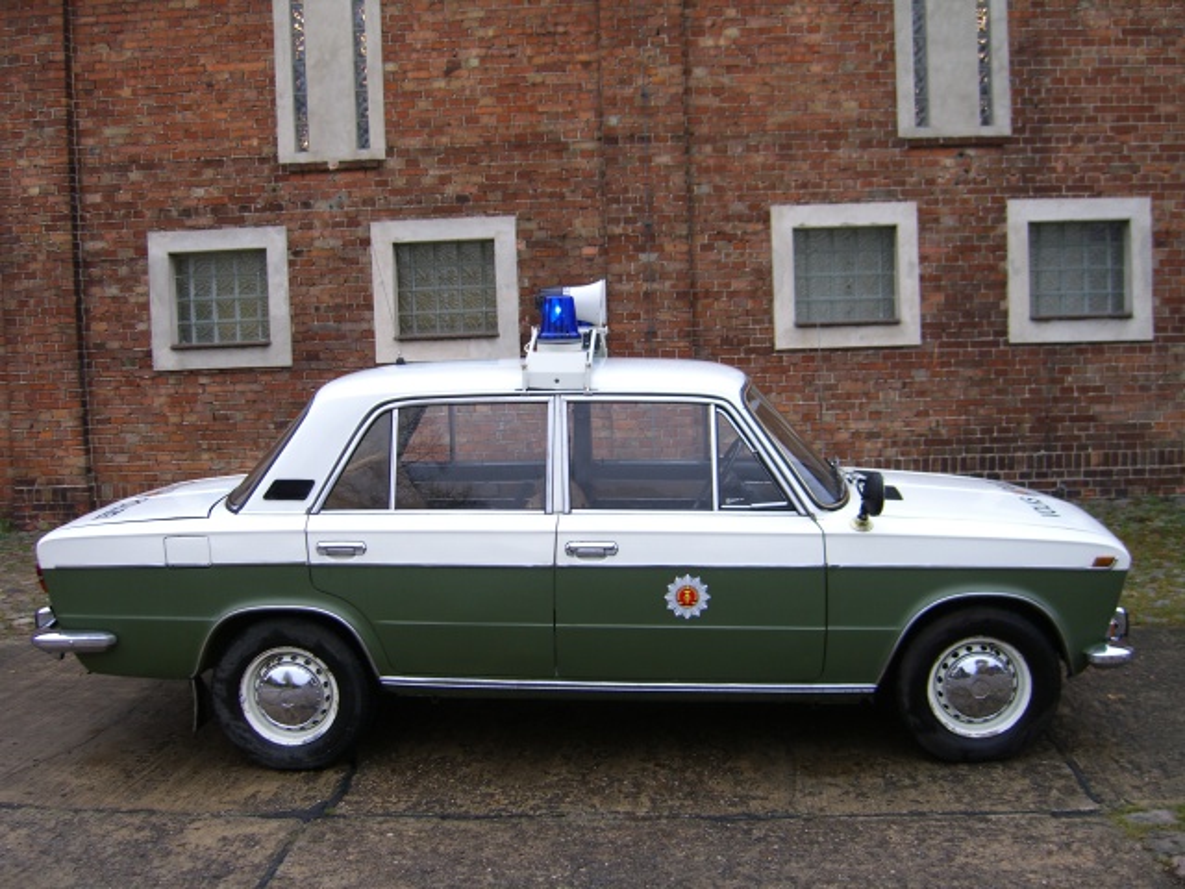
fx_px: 1301
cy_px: 444
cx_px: 592
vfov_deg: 37.7
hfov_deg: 49.0
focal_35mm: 38
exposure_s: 1/60
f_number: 2.8
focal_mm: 7.9
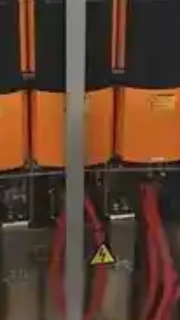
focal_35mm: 69
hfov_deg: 17.5
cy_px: 38
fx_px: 585
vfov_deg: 29.4
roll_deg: -1.2
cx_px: 80
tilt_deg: -21.1
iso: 125
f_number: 2.2
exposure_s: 1/4
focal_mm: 4.15
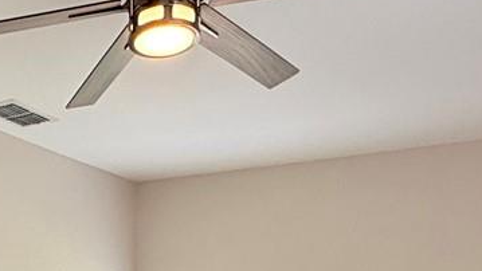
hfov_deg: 29.1
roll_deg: +1.4
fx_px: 869
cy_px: 618
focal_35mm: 68
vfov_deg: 13.6
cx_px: 3
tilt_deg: -9.8
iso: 100
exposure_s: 1/120
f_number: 2.2
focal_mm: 2.22
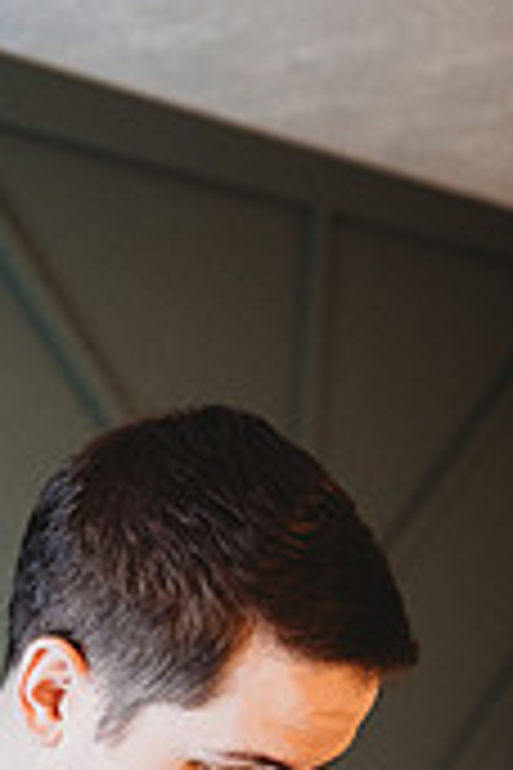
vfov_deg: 27.5
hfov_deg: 21.0
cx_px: 18
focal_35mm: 63
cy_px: 959
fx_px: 1347
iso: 2000
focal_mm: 24
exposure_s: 1/160
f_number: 2.2
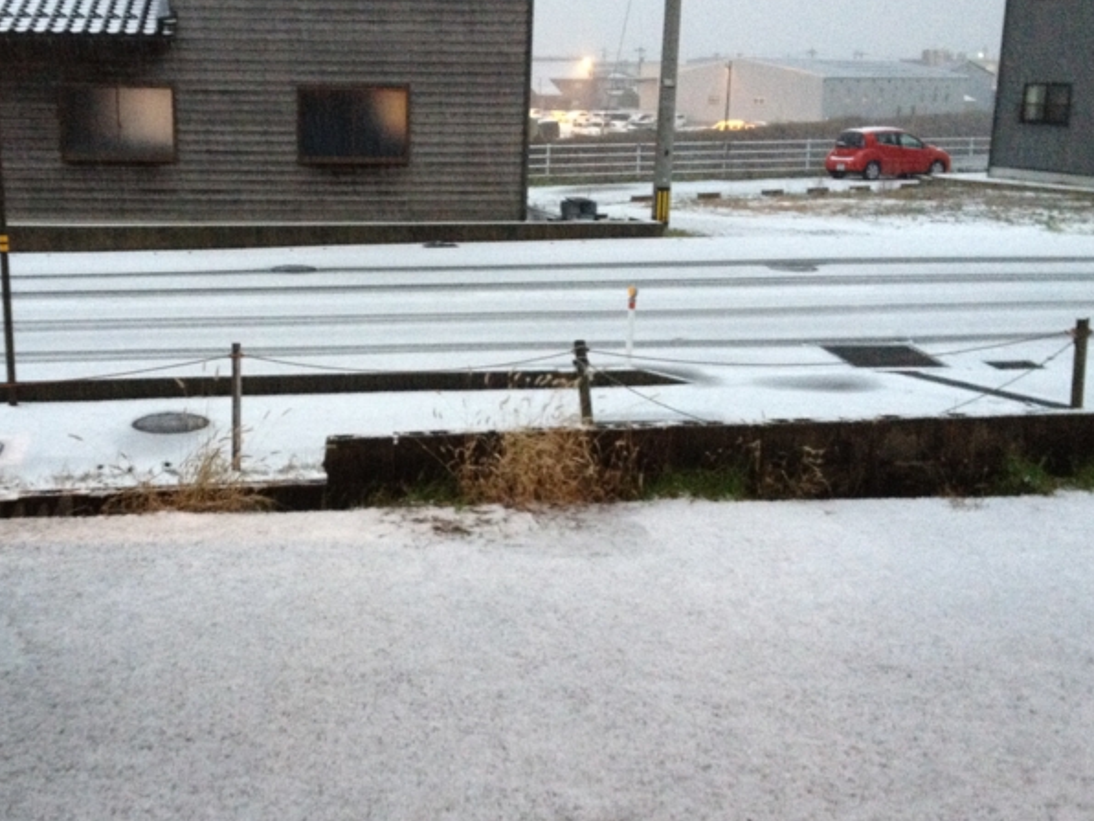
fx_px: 1485
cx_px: 393
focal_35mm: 47
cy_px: 410
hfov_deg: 40.1
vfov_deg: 30.9
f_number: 2.4
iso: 400
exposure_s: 1/20
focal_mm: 4.28
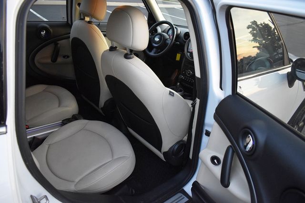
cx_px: 152
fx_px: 229
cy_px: 102
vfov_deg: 48.0
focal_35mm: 27
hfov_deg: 67.4
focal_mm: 18
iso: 1600
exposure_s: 1/125
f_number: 3.5
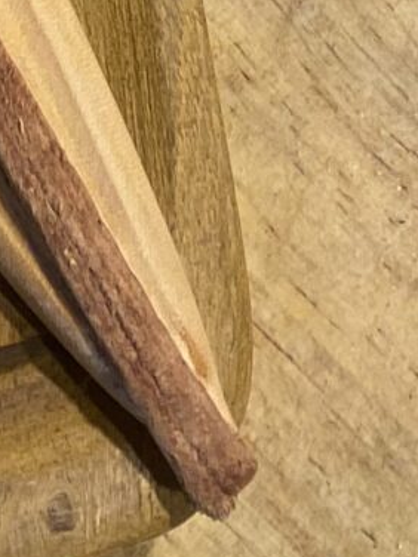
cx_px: -291
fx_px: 2850
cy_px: -1318
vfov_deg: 8.5
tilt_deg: -66.4
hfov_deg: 8.1
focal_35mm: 177
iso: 64
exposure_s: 1/100
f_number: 1.8
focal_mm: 4.25
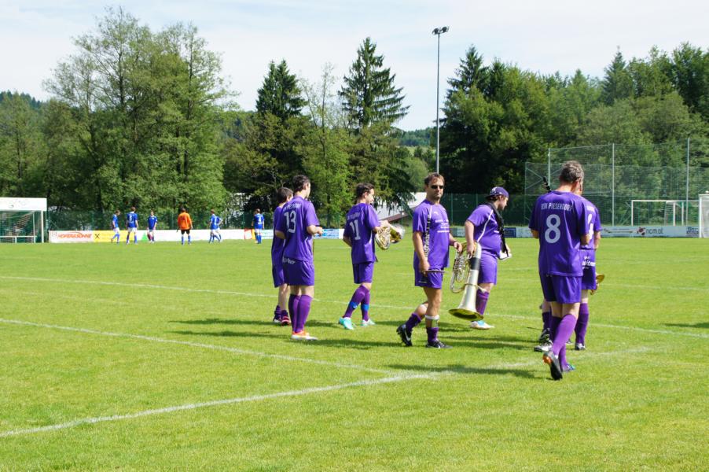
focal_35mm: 60
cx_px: 354
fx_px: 1181
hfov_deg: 33.4
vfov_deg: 22.6
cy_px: 236
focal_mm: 40
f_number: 10
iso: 100
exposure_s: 1/125
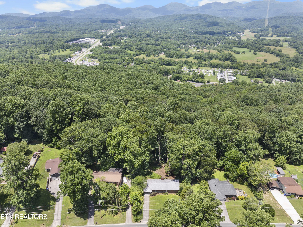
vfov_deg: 56.8
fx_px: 210
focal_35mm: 24
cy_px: 114
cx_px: 152
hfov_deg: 71.6
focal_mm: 12.29
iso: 100
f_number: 2.8
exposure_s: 1/160
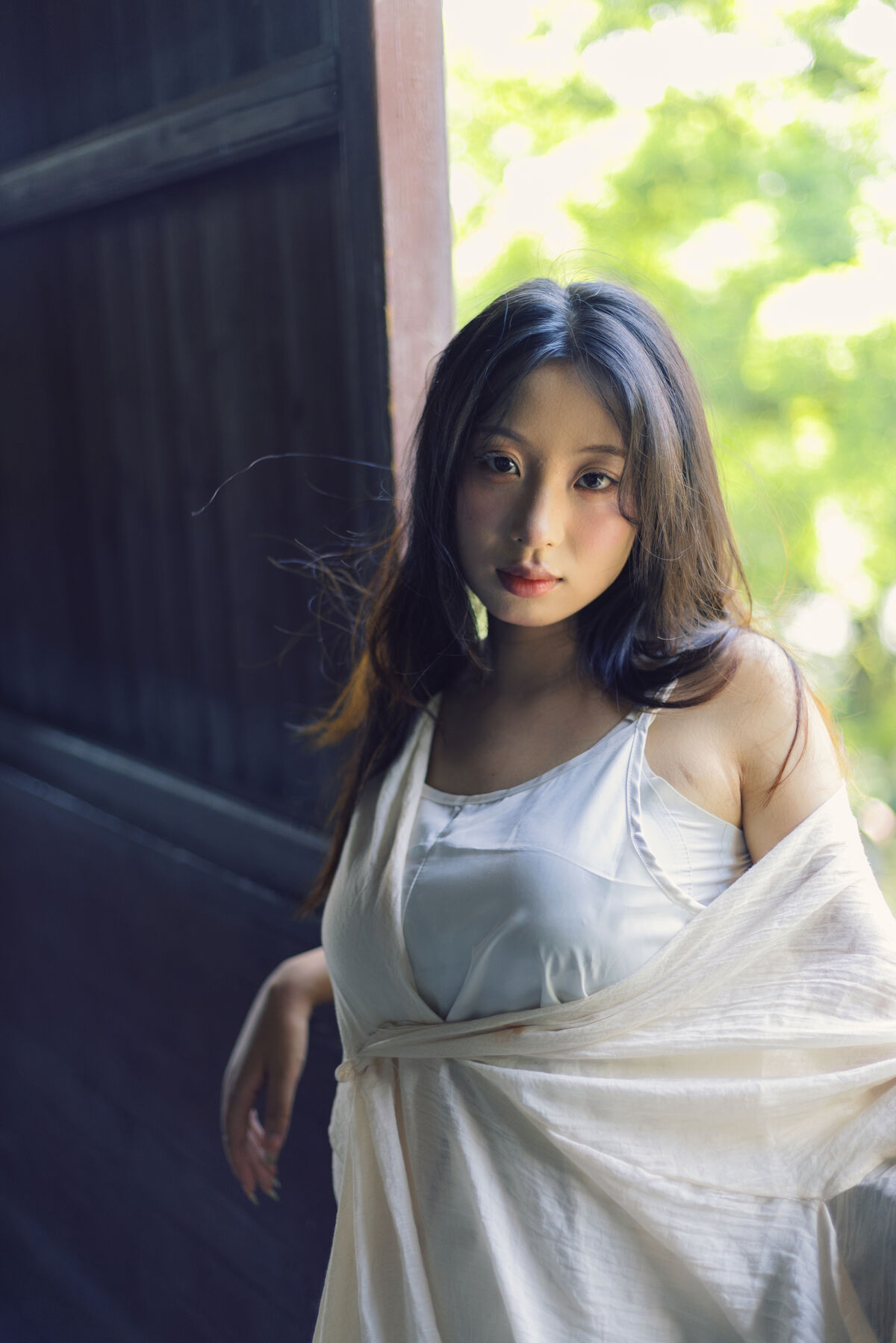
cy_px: 672
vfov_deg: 39.6
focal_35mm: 50
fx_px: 1867
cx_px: 448
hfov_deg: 27.0
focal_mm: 50
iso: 320
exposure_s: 1/250
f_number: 1.8
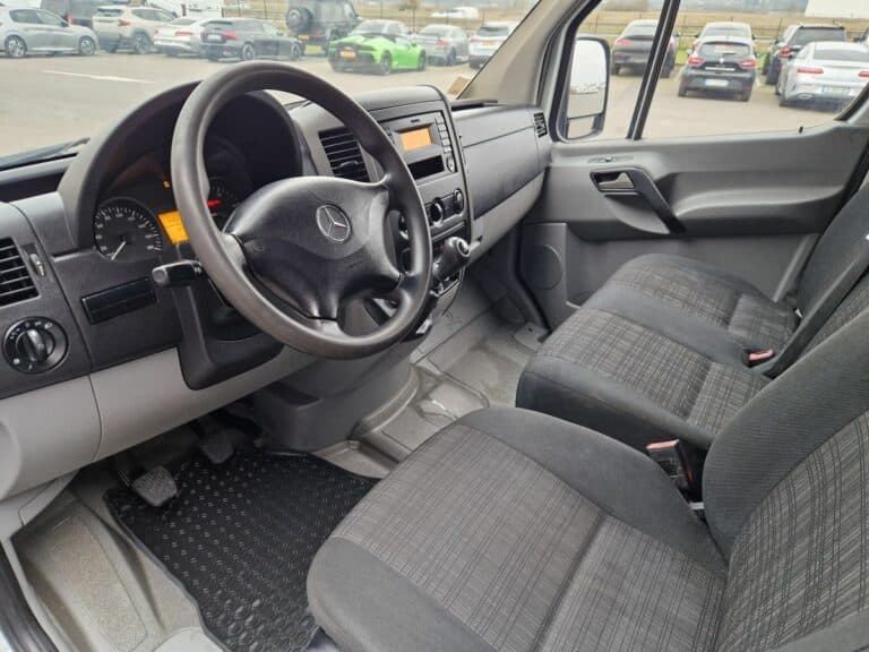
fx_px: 577
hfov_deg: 73.9
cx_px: 434
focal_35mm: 23
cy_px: 326
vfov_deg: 58.9
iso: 250
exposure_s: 1/100
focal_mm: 5.4
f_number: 1.8
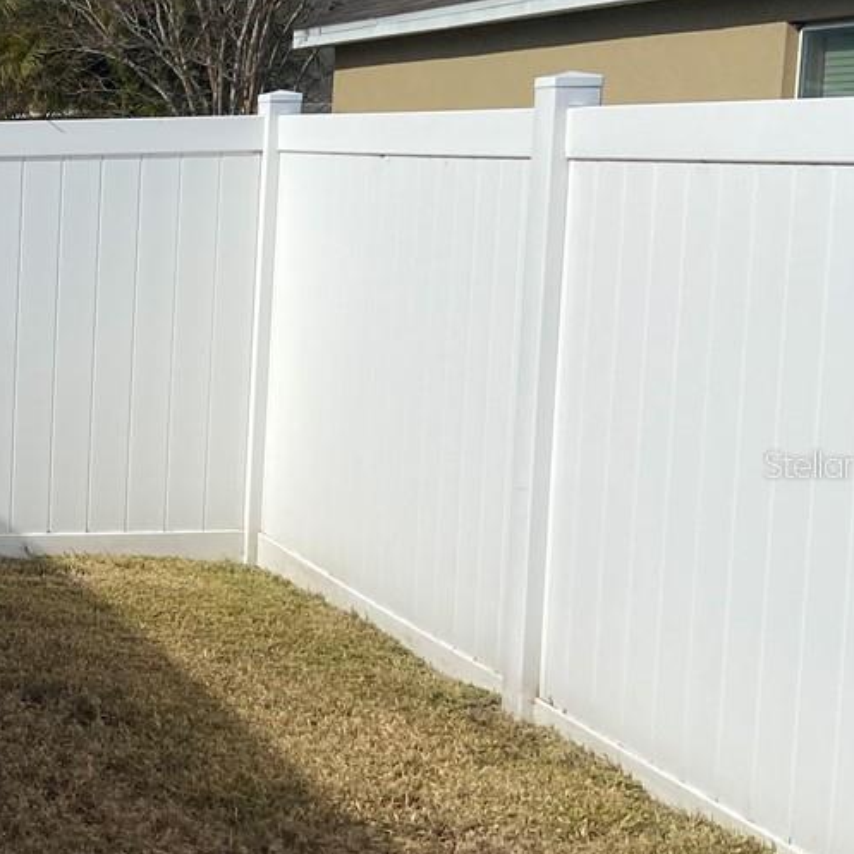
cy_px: 464
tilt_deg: -9.5
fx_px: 2065
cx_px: -448
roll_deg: +1.2
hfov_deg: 20.0
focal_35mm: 74
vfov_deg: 23.4
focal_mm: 4.25
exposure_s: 1/5236
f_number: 1.8
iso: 32
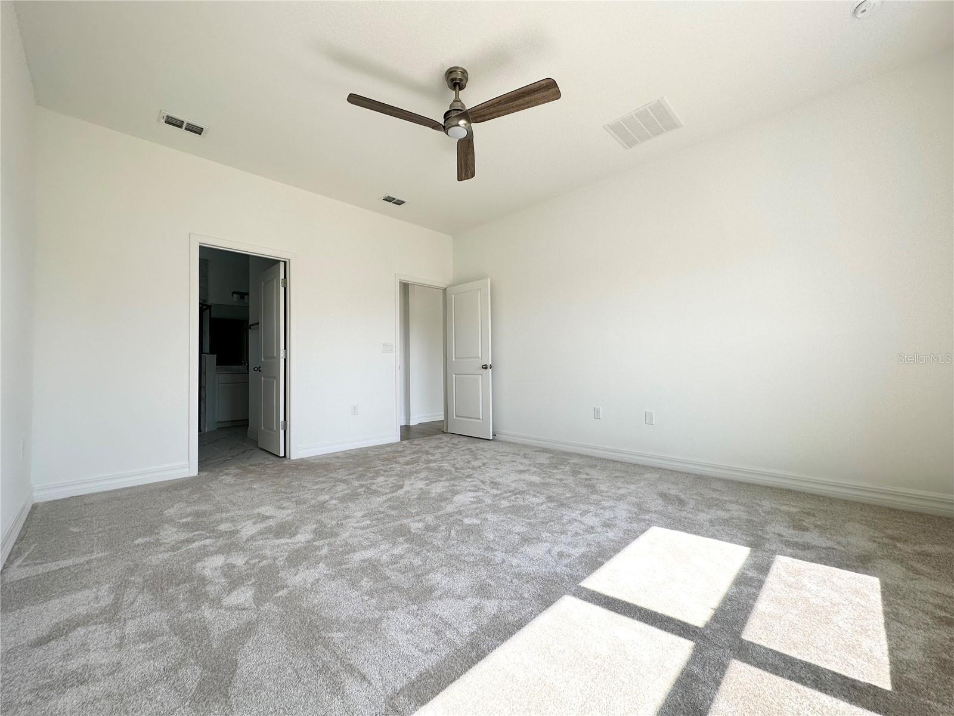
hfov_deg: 102.1
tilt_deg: +1.2
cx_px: 477
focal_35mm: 14
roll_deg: +0.2
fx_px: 386
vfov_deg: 85.7
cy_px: 358
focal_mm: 2.22
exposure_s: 1/188
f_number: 2.2
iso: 40
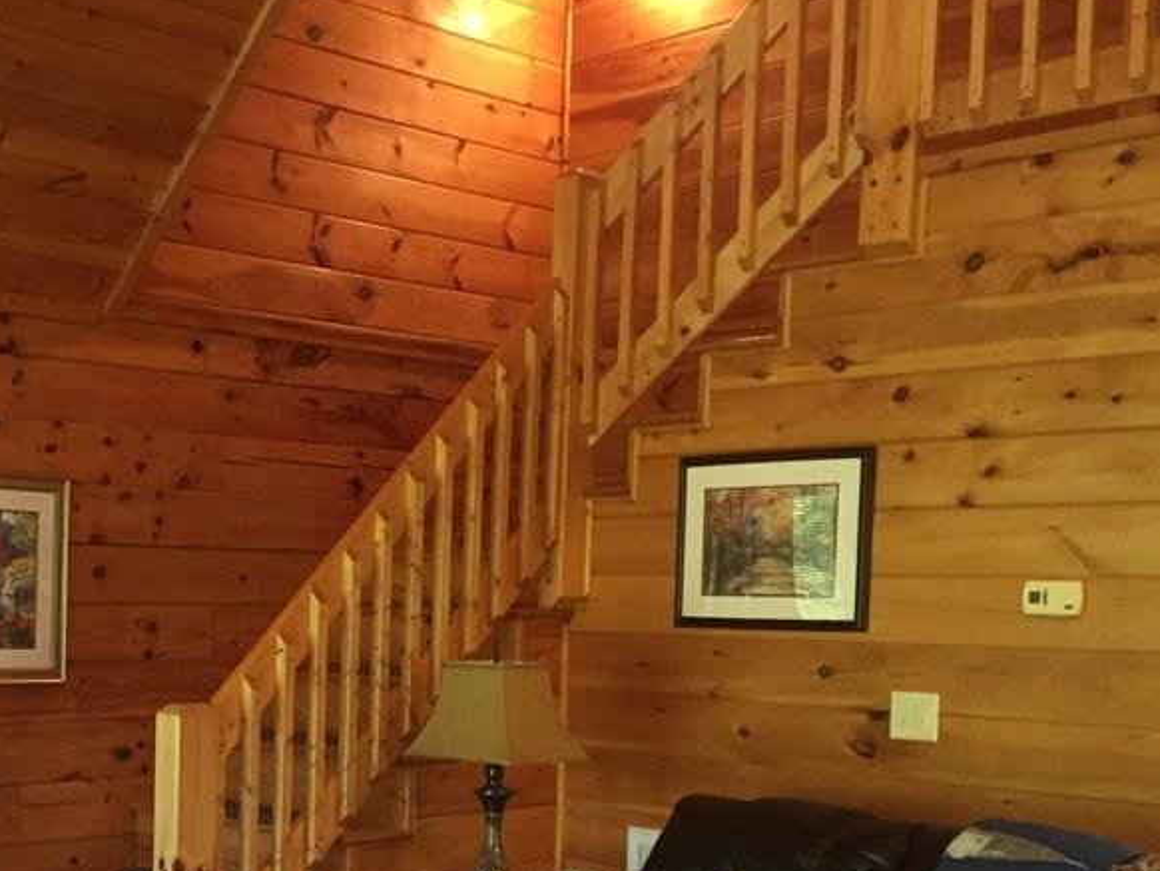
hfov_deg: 35.8
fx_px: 1710
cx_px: 171
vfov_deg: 27.8
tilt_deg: -6.9
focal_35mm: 51
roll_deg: -1.1
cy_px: 739
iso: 250
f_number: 2.2
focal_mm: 4.15
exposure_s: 1/17
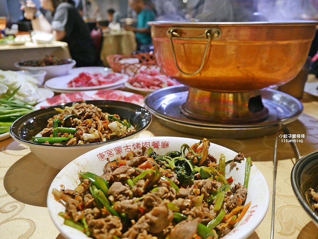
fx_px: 266
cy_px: 119
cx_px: 160
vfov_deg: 48.2
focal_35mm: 29
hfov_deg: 61.6
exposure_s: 1/60
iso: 640
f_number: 3.5
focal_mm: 14
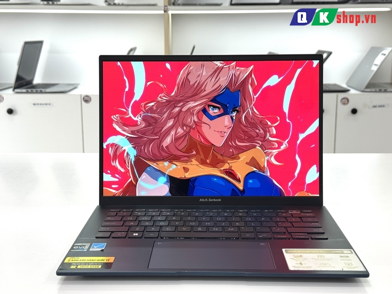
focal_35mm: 48
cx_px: 196
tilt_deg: -11.7
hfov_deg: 39.7
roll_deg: +1.2
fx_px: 544
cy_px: 147
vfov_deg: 30.3
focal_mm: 6.76
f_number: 1.78
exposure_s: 1/100
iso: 50
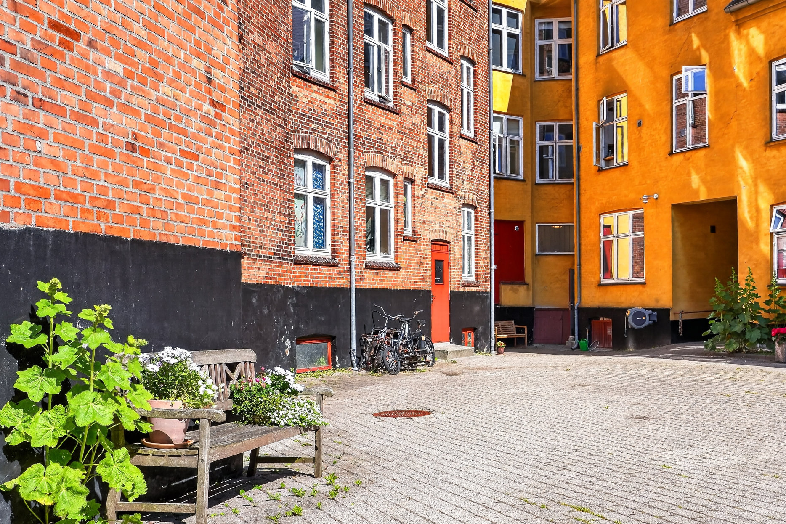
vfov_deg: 35.9
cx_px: 523
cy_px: 288
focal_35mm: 37
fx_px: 808
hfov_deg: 51.0
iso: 400
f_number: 8
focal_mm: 27
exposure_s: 1/2500
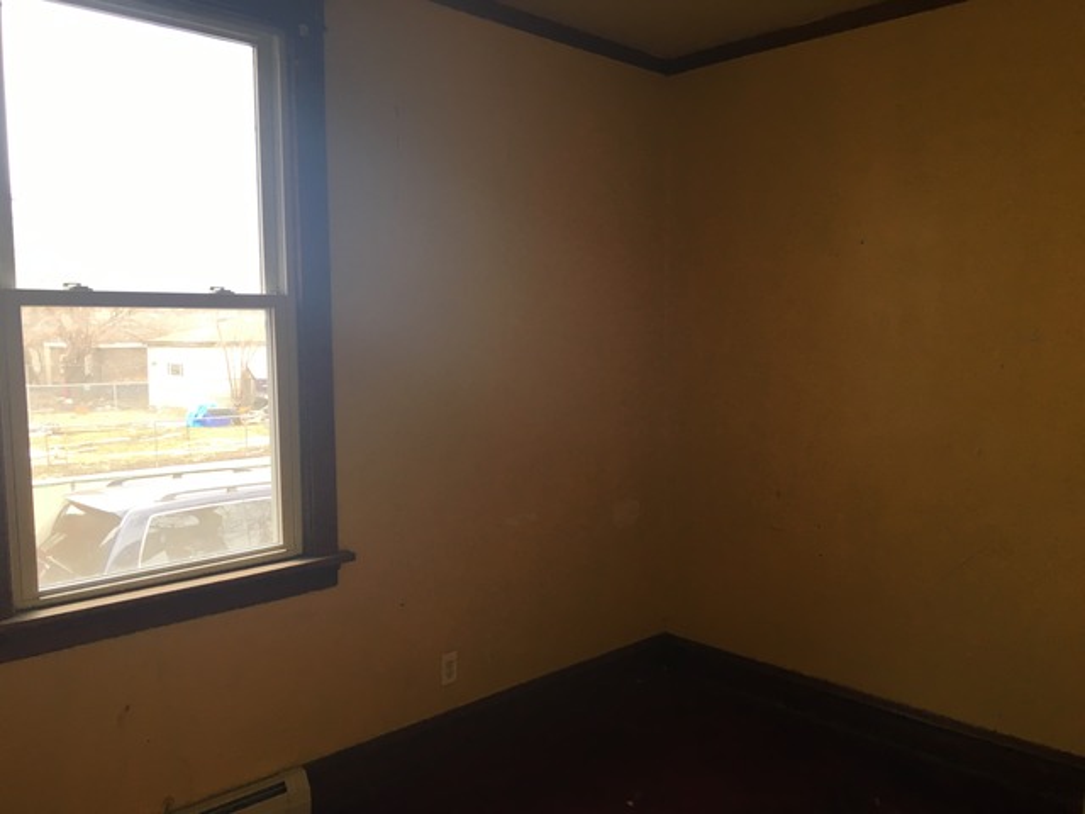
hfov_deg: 61.7
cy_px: 407
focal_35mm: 29
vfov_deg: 48.2
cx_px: 542
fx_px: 909
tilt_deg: -5.0
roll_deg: +0.0
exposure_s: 1/40
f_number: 2.2
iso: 25
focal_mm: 4.15
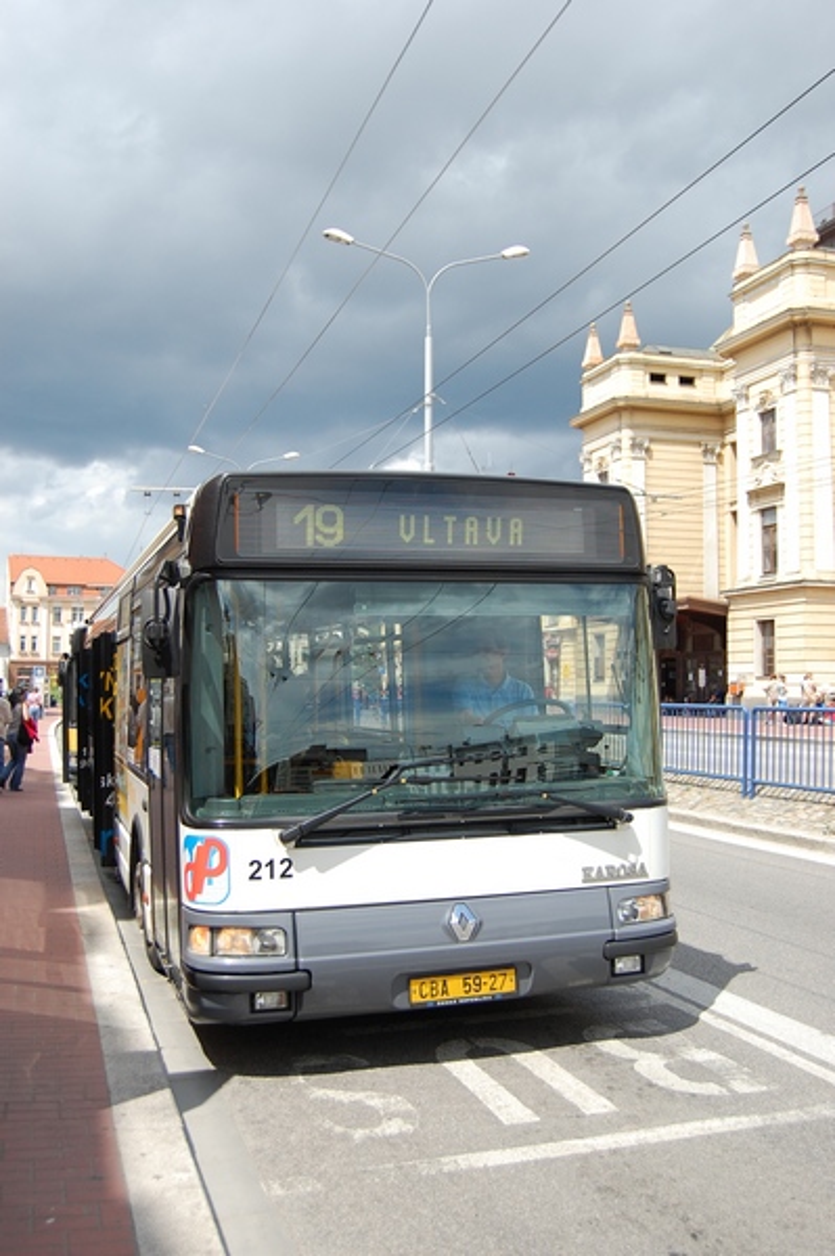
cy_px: 628
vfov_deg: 57.3
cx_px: 418
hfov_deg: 39.9
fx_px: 1150
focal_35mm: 33
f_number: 4
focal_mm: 22
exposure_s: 1/1000
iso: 200
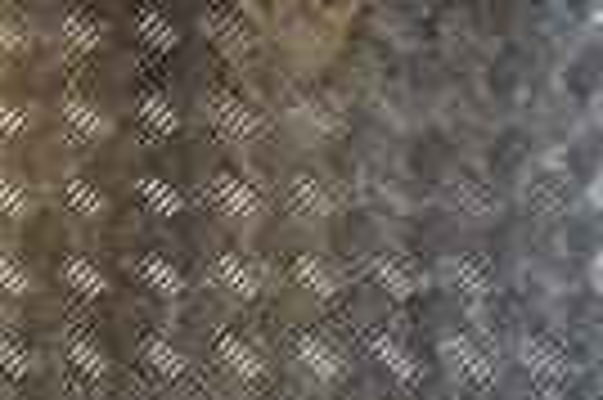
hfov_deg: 10.0
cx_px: 783
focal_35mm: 201
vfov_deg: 6.6
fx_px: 3363
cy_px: 778
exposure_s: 1/200
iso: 800
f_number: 10
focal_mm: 28
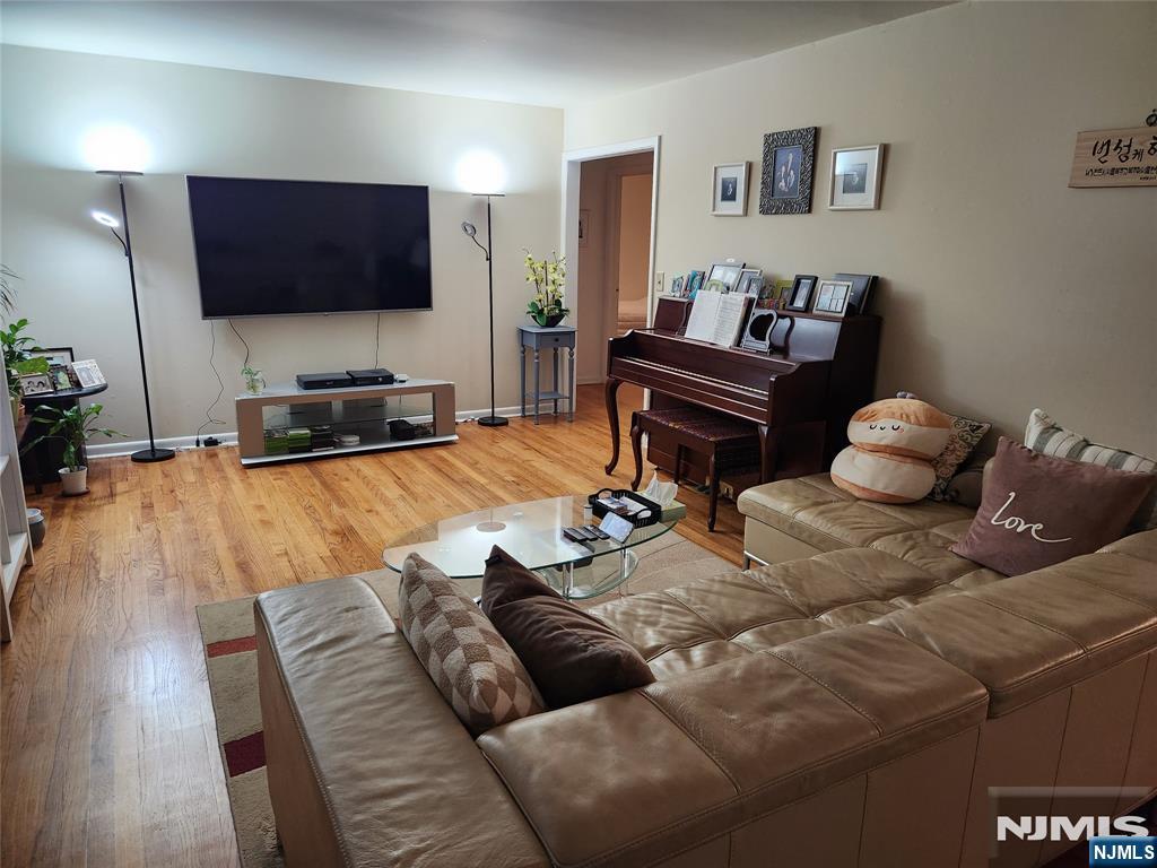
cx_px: 578
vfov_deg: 58.9
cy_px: 434
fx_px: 769
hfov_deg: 73.9
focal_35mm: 23
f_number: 1.8
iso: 400
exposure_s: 1/120
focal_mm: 5.4
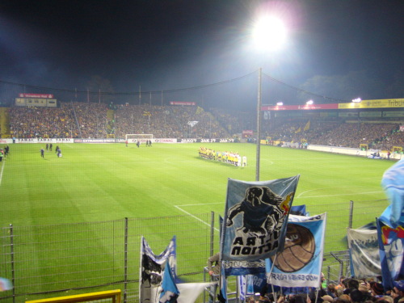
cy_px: 152
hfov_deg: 52.6
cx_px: 202
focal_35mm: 35
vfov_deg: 40.7
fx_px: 408
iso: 125
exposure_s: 1/15
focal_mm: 5.8
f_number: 2.8
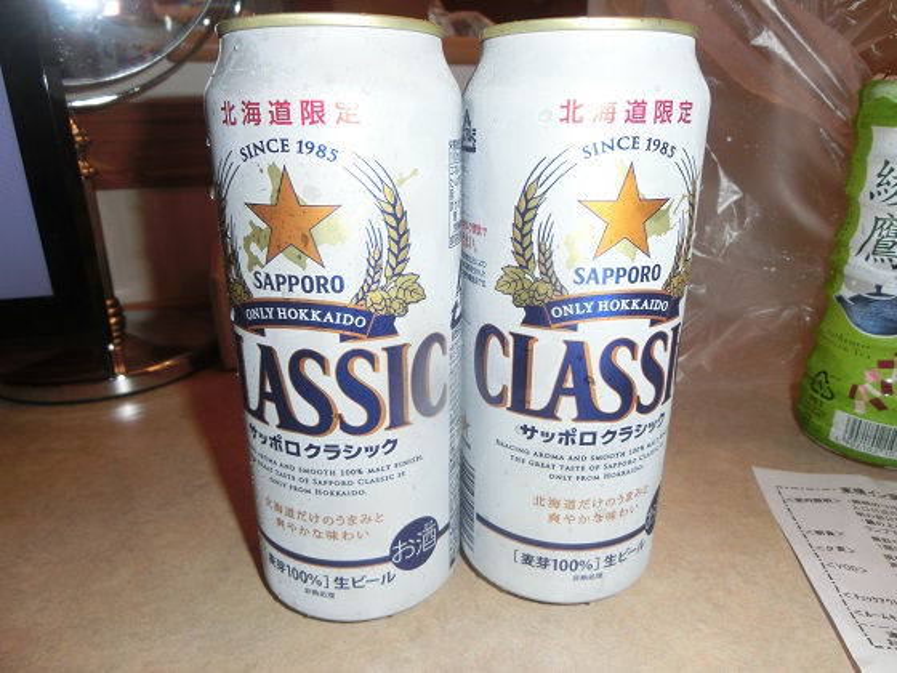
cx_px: 448
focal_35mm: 24
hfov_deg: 71.6
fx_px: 622
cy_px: 336
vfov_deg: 56.8
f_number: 3
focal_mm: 4.24
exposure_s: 1/60
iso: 100
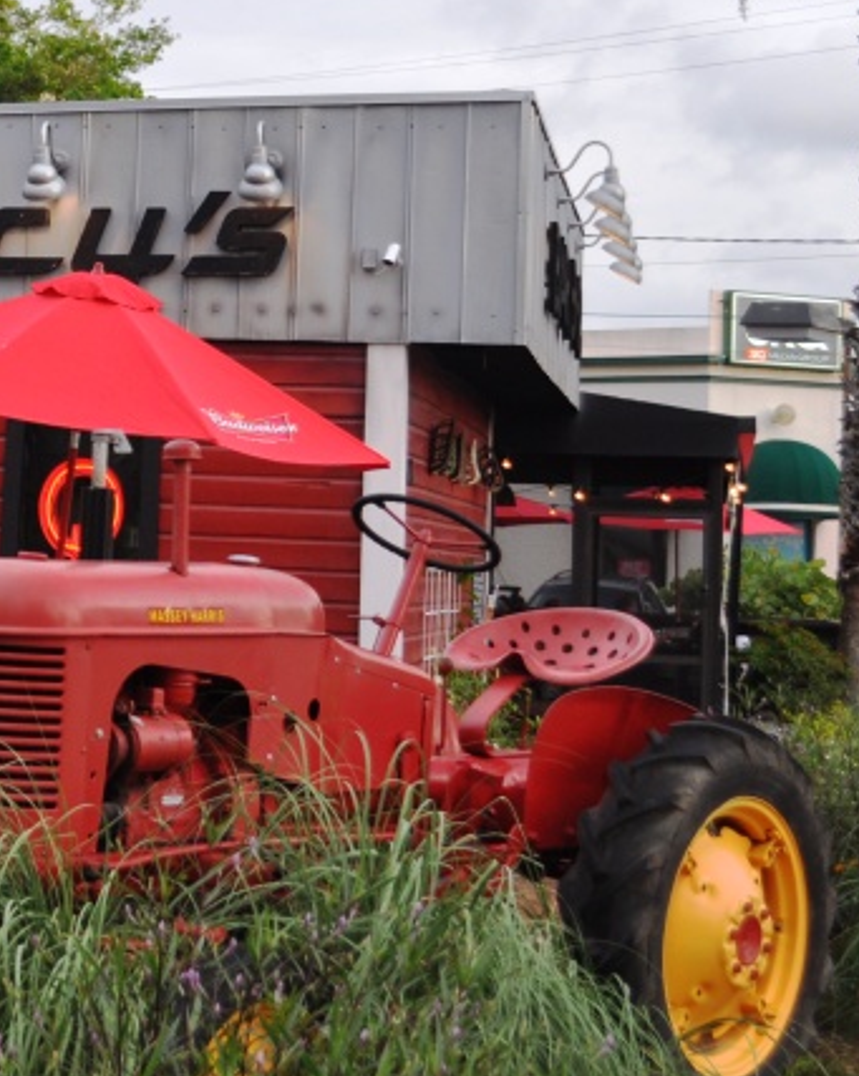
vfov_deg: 23.4
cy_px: 302
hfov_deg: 18.3
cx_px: -43
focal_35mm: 81
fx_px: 2577
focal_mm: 24
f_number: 4.2
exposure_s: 1/80
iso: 400
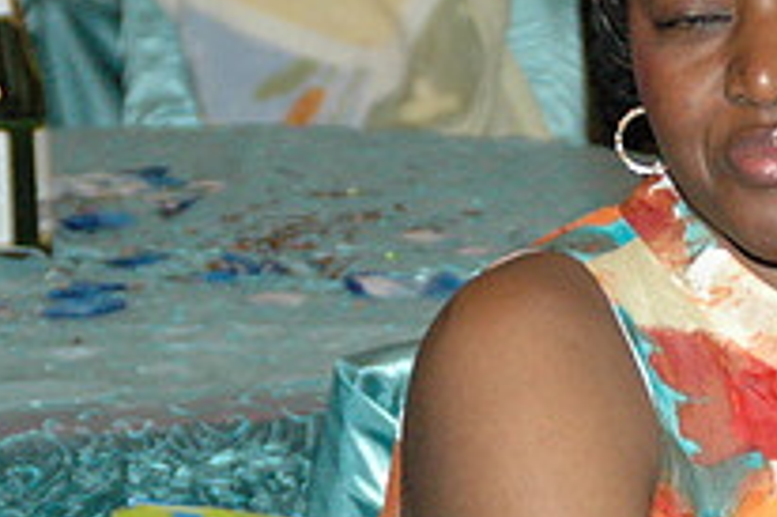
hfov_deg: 6.9
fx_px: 6383
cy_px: 238
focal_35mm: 296
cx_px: 868
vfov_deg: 4.6
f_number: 5.6
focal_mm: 70
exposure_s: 1/60
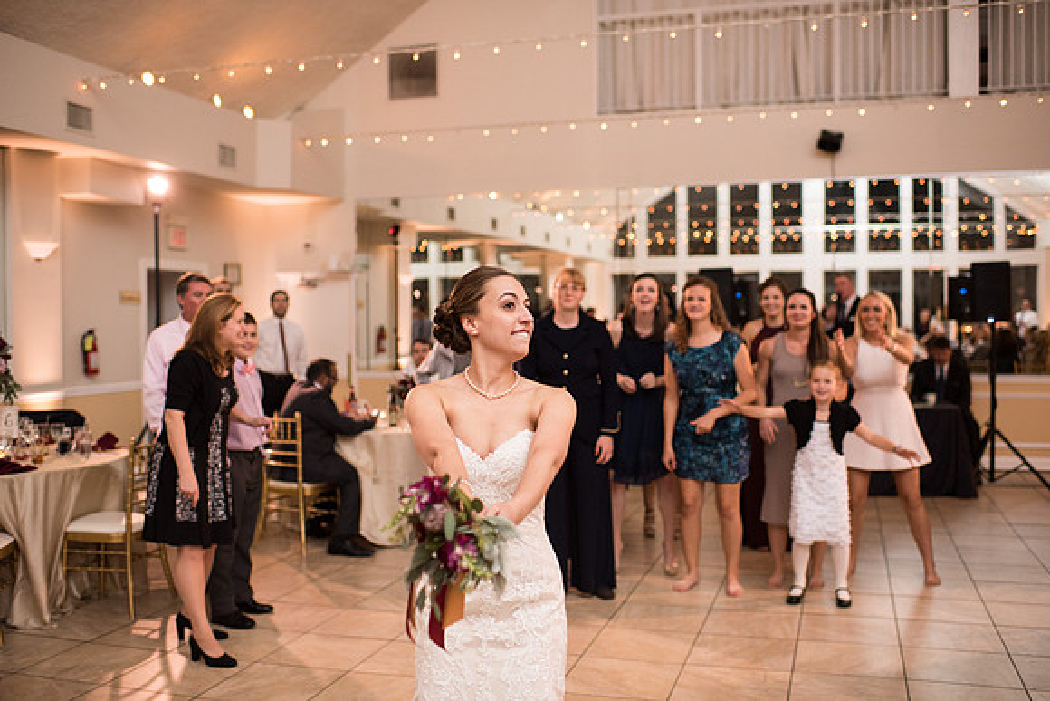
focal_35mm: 35
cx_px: 525
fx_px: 1021
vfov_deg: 37.9
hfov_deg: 54.4
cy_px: 350
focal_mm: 35
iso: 1000
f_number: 2
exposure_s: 1/200
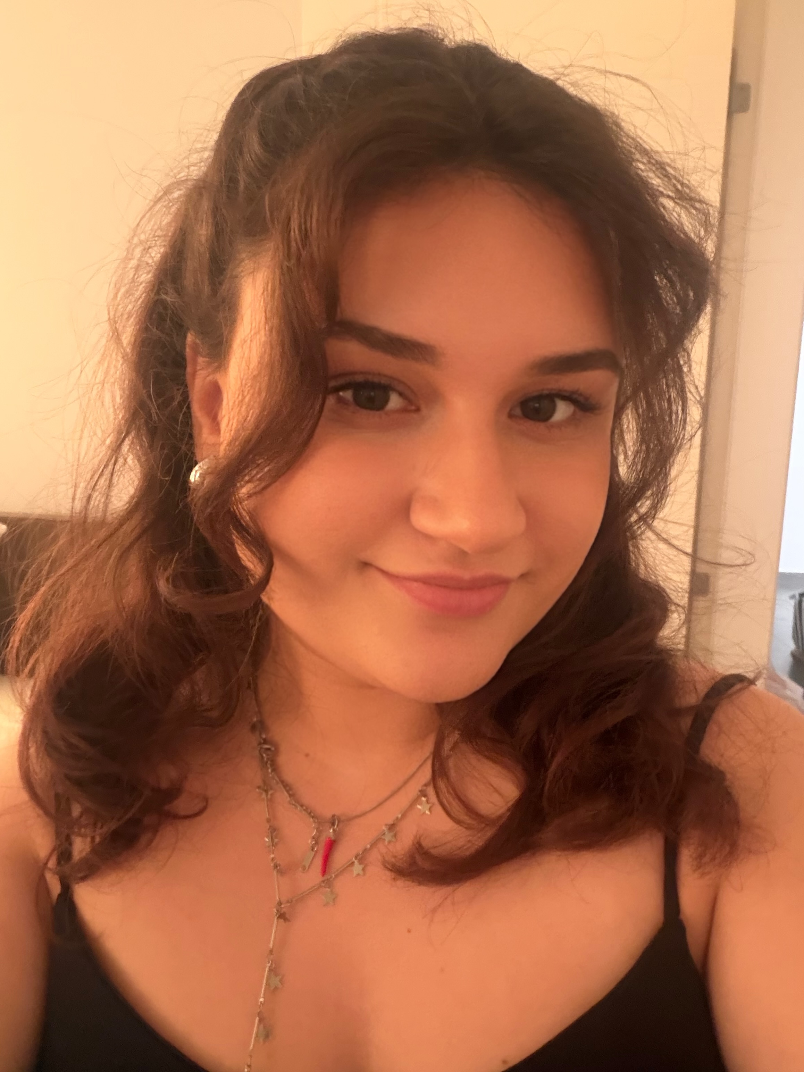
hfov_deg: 46.8
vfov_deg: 60.0
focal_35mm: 30
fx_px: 929
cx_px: 402
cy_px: 536
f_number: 1.9
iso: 640
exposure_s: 1/26
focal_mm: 2.71
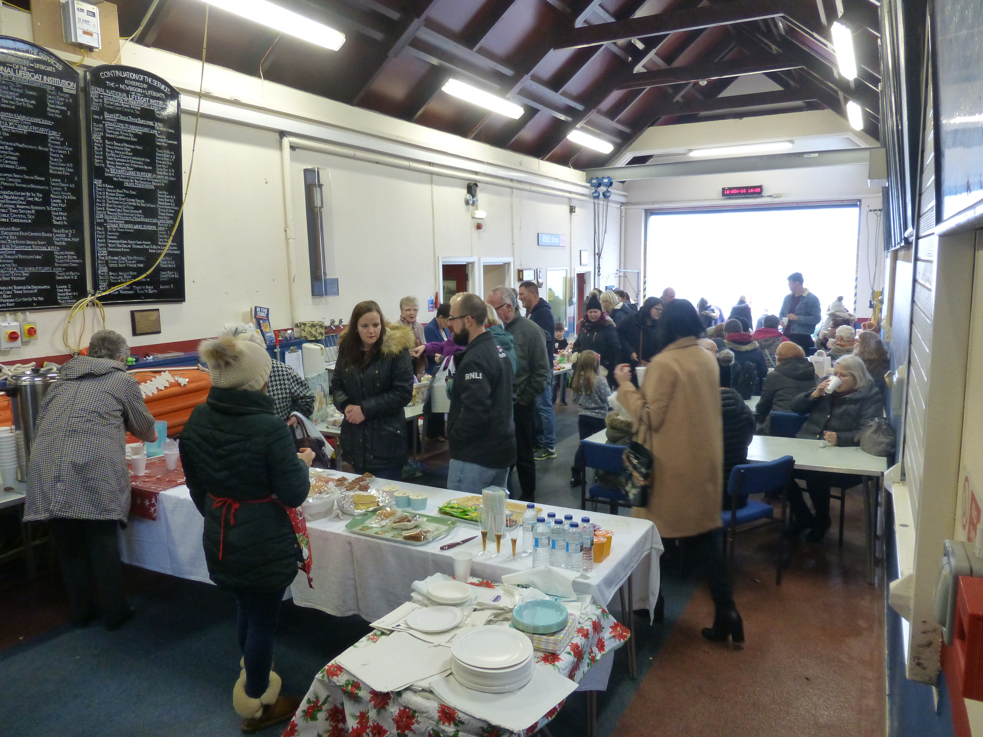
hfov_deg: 71.6
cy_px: 368
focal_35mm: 24
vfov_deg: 56.8
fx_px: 682
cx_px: 492
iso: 400
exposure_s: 1/30
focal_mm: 4.3
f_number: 3.3
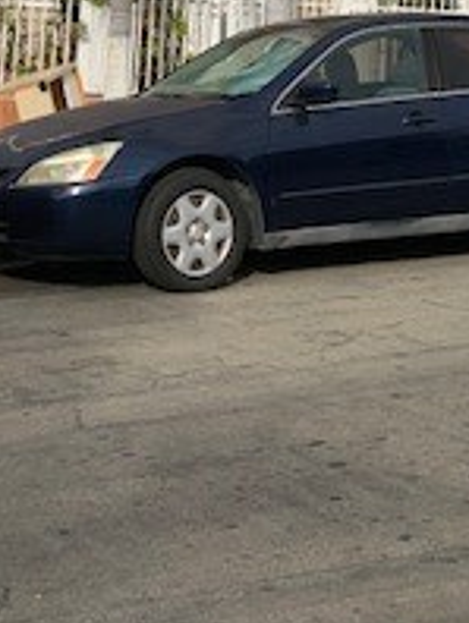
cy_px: -195
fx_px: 1514
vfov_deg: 21.0
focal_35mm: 84
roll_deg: -2.9
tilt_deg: +9.4
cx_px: 246
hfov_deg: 17.6
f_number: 1.8
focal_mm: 4.25
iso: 25
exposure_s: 1/2681
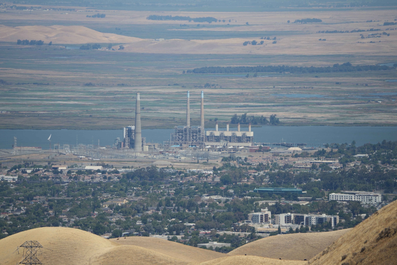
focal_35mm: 400
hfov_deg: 5.2
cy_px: 132
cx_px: 198
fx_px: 4411
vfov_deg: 3.4
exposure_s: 1/1250
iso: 200
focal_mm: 400
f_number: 6.3
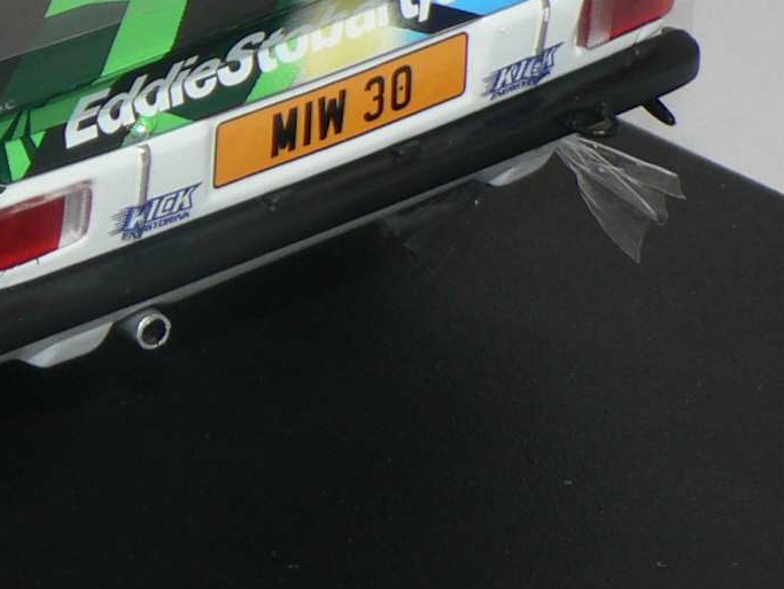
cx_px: -397
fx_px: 5008
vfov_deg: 6.7
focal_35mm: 221
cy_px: -119
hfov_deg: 8.7
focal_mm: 9.9
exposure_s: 1/60
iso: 80
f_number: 3.2
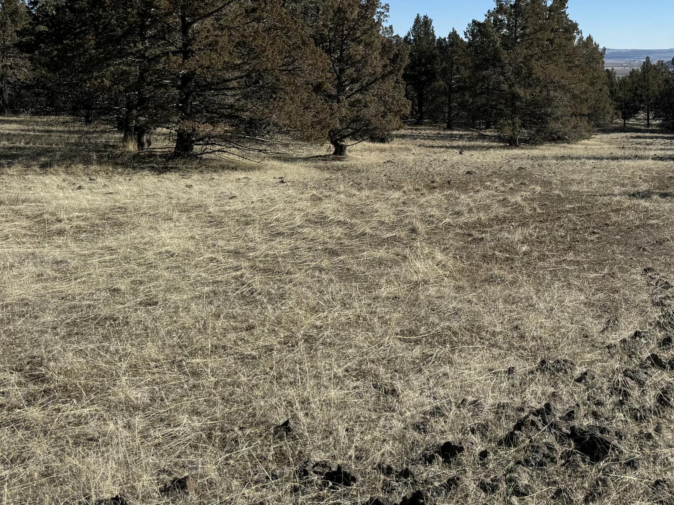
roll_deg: +0.7
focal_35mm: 44
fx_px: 857
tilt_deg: -5.6
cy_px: 115
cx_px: 520
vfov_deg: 32.1
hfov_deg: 41.5
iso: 80
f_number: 1.78
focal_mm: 6.76
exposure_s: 1/4950
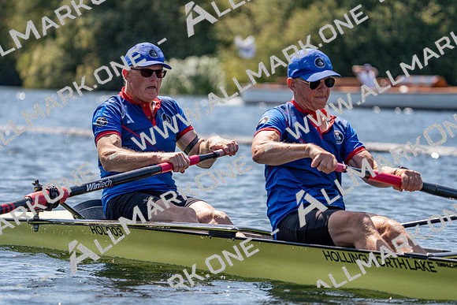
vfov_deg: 5.4
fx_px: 3238
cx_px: 228
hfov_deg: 8.1
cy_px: 152
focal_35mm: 255
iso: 320
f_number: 5.6
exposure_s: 1/2000
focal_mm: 255
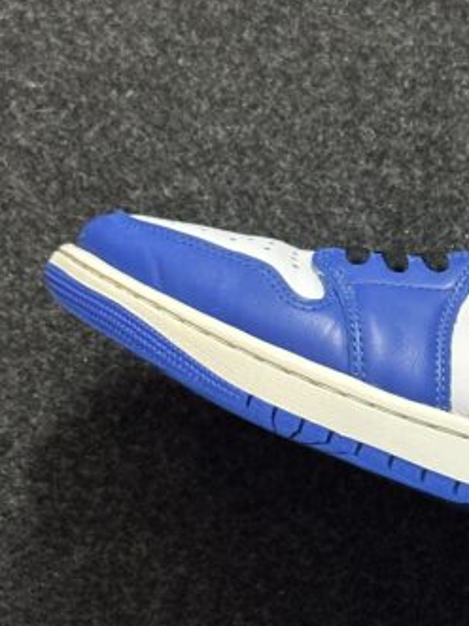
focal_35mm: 116
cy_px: 653
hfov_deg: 12.5
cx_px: 522
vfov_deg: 16.6
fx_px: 2097
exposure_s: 1/33
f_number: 1.78
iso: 200
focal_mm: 6.86
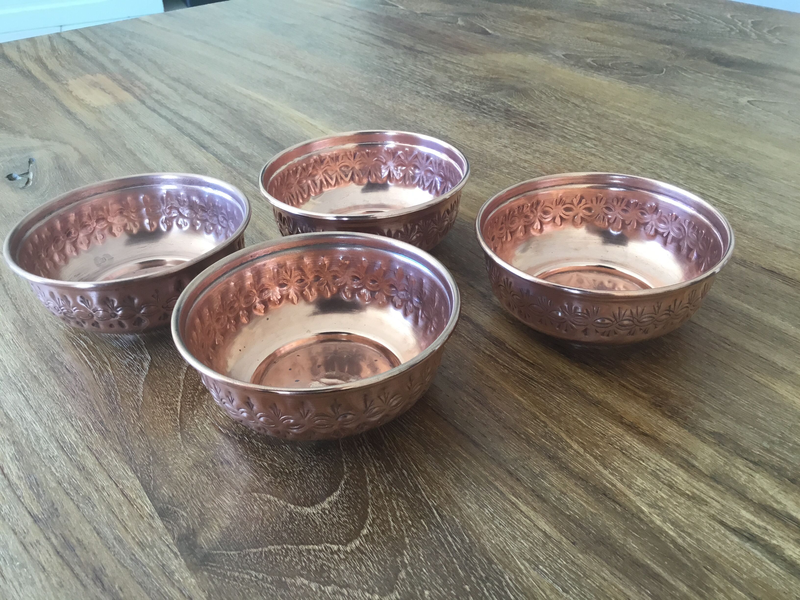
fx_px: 716
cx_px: 400
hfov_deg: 58.4
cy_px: 300
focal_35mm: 31
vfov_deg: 45.4
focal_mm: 3.3
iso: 25
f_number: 2.4
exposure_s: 1/33
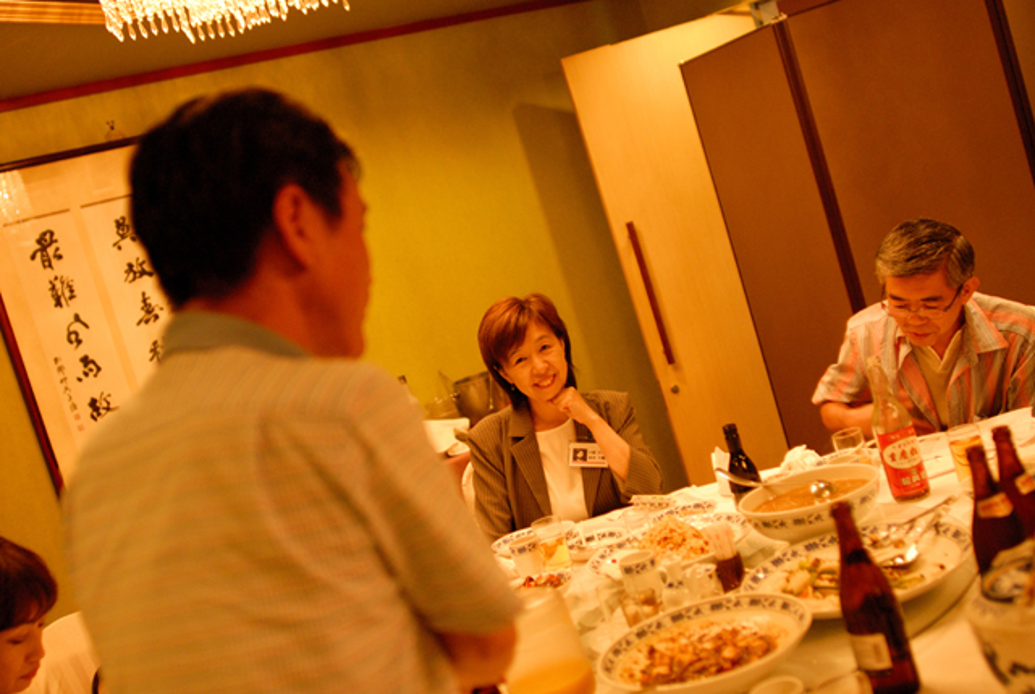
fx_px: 1209
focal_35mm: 42
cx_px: 518
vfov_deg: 32.0
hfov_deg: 46.3
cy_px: 347
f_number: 2
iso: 800
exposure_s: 1/90
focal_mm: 28
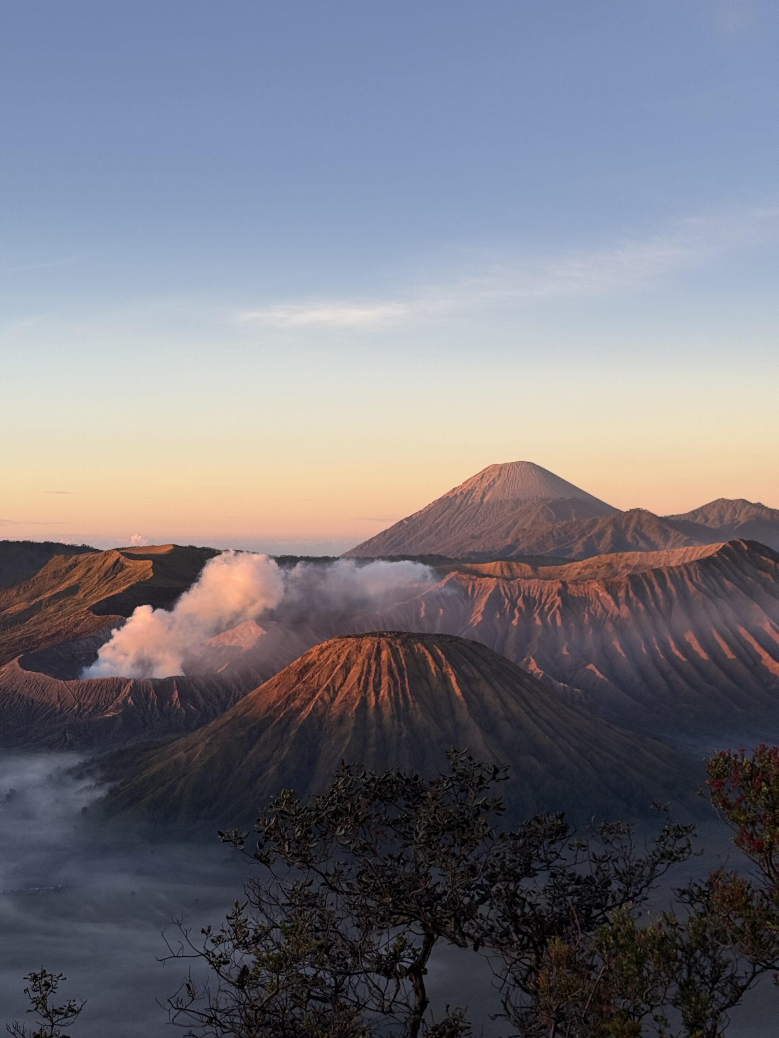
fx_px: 1440
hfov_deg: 30.3
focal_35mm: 48
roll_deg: +0.6
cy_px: 519
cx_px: 390
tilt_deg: +0.5
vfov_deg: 39.7
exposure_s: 1/570
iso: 64
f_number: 1.78
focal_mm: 6.76
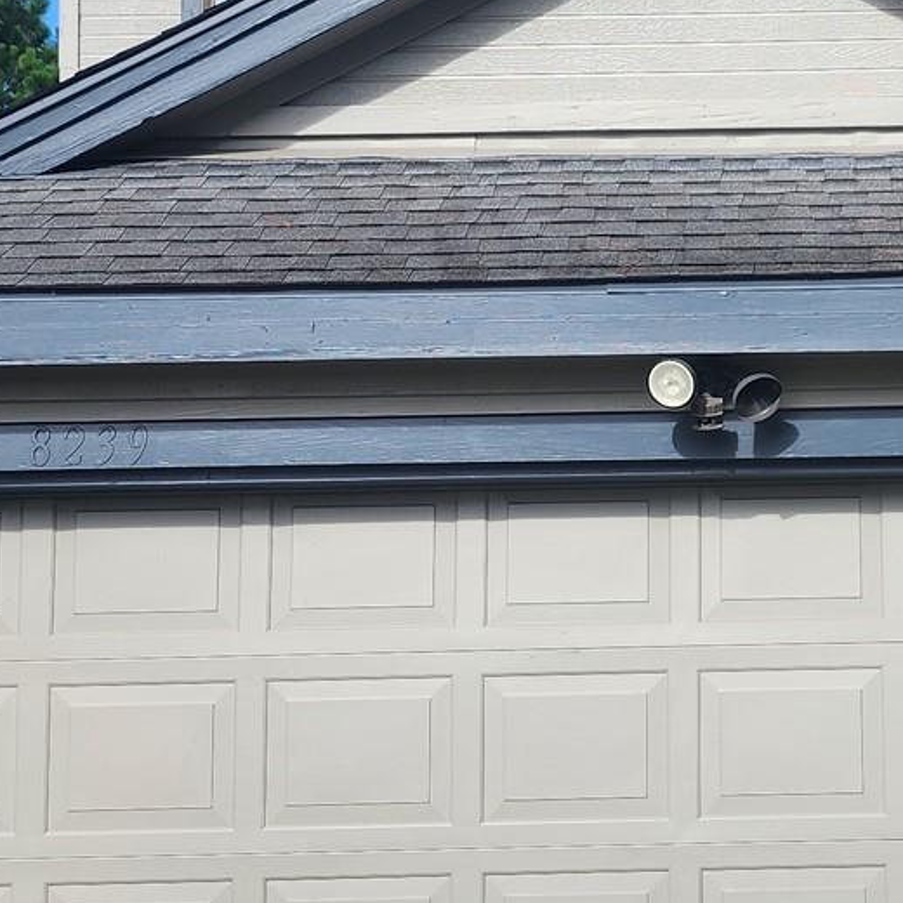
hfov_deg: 21.0
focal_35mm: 80
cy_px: 452
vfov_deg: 21.7
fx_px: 2361
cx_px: 877
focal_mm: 6.4
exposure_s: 1/728
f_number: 1.8
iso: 12
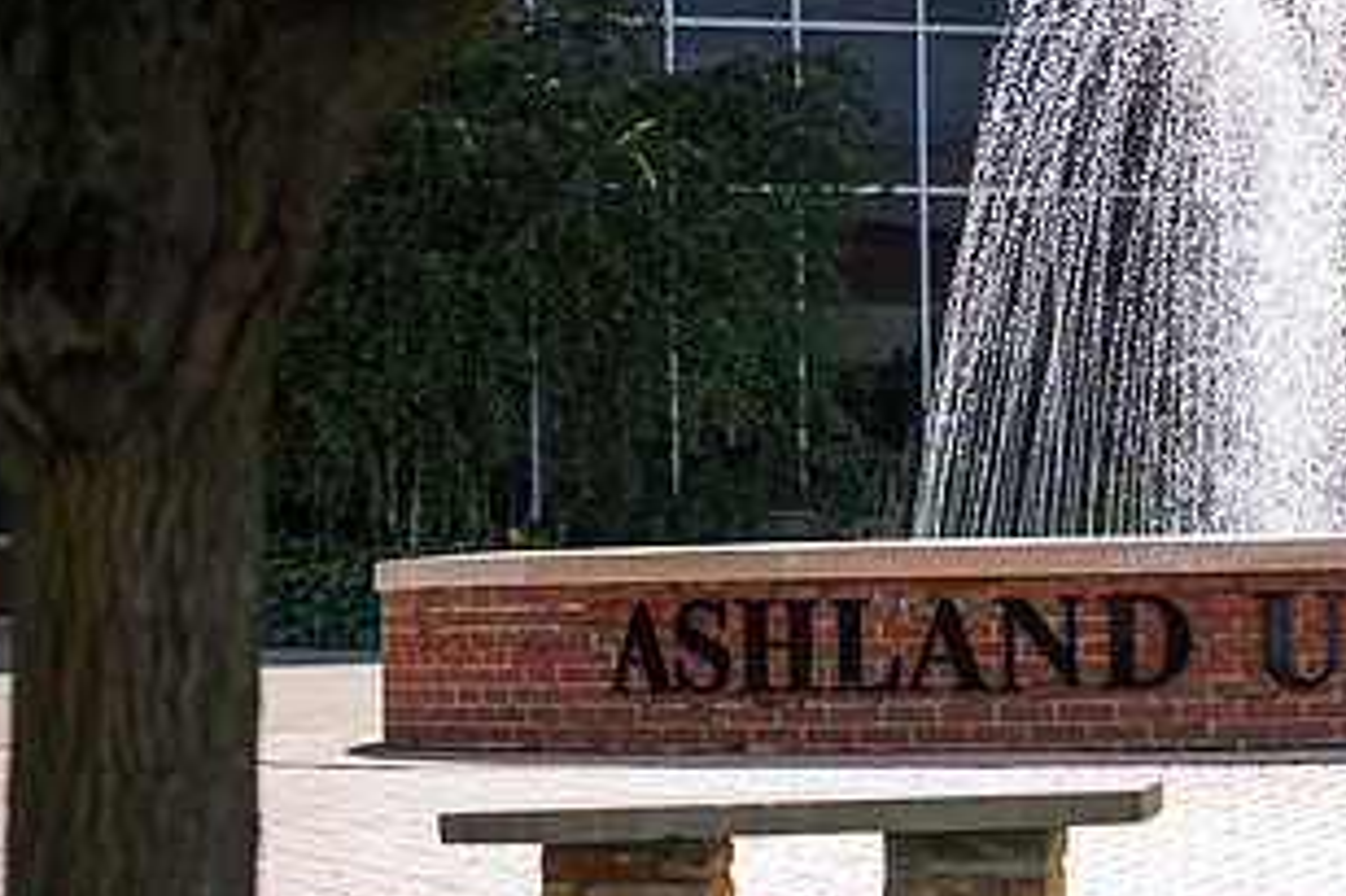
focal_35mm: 162
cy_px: 465
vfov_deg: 8.5
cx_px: 1197
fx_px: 6054
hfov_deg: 12.6
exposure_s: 1/320
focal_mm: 86
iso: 50
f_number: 3.5
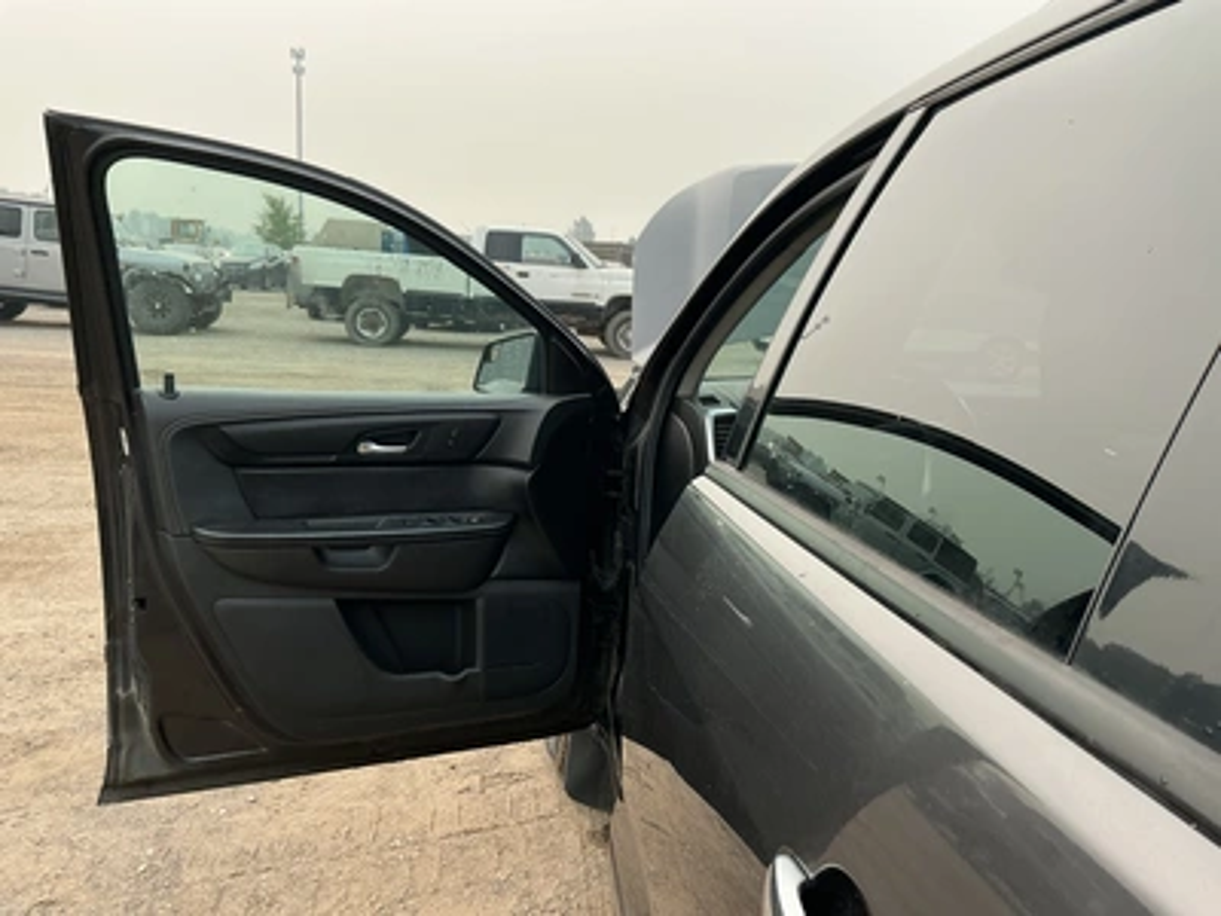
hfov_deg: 63.4
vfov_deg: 49.7
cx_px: 610
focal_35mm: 28
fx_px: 988
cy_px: 458
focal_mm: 3
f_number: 1.8
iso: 25
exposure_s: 1/1015
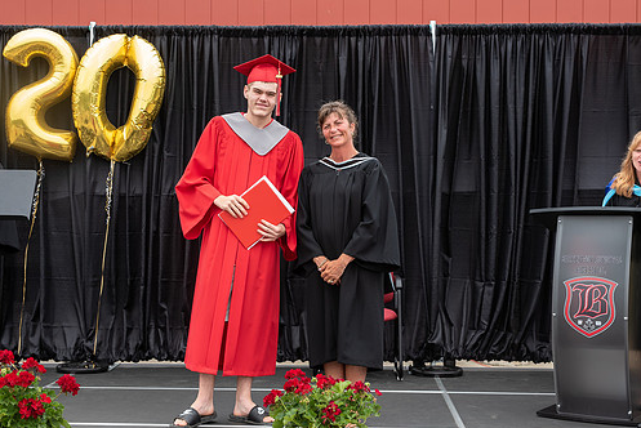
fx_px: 1122
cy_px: 230
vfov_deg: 21.6
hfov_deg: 31.9
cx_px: 314
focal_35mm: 63
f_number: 5.6
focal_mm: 48
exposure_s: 1/500
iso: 500
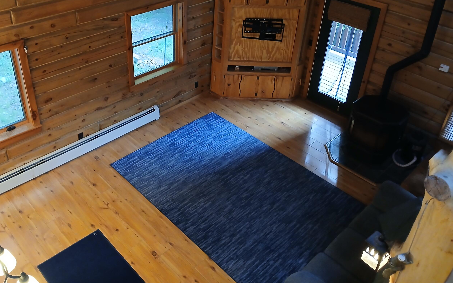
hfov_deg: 57.9
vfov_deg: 37.6
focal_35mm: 33
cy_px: 80
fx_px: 407
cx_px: 195
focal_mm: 3.98
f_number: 1.8
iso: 320
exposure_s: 1/24
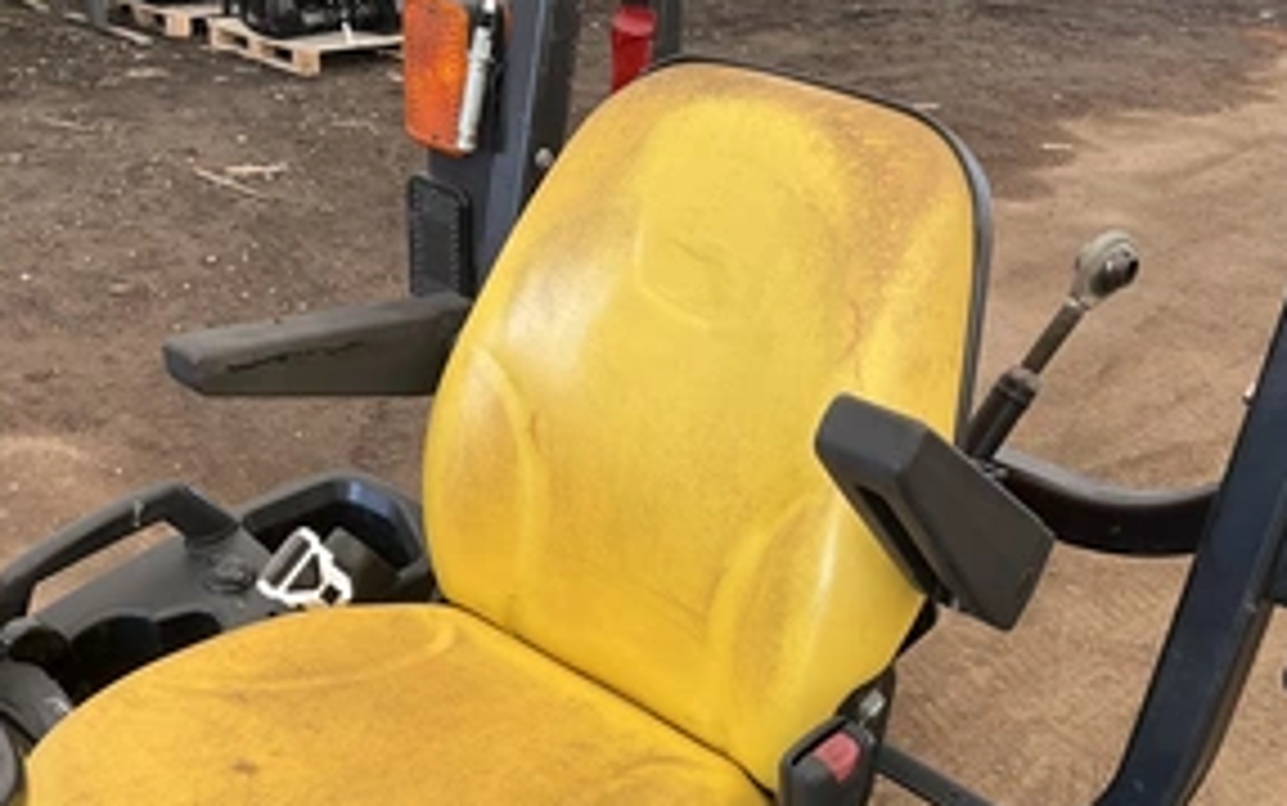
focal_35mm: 43
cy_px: 617
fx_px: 1509
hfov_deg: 46.2
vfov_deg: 29.4
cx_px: 621
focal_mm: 3
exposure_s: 1/122
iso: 25
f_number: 1.8
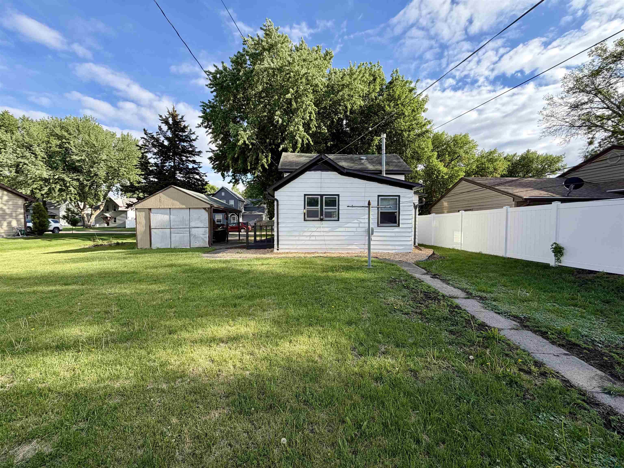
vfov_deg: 85.7
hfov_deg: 102.1
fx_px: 252
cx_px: 312
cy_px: 234
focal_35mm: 14
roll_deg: -0.3
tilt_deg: -2.1
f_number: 2.2
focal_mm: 2.22
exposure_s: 1/613
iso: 40
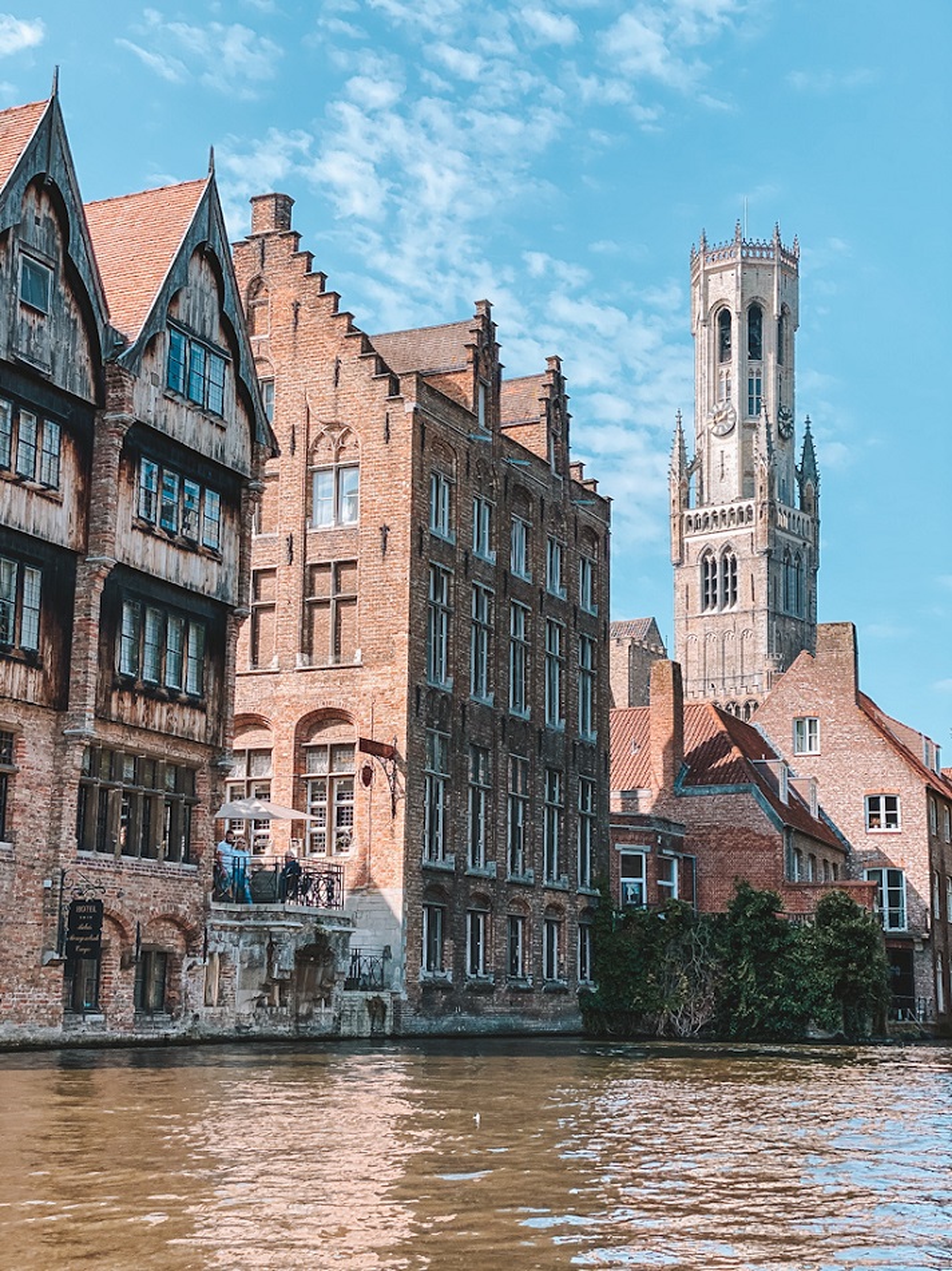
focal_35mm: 52
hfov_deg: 28.0
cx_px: 476
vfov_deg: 36.8
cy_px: 636
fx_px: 1908
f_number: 2
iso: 20
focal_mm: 6
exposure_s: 1/950
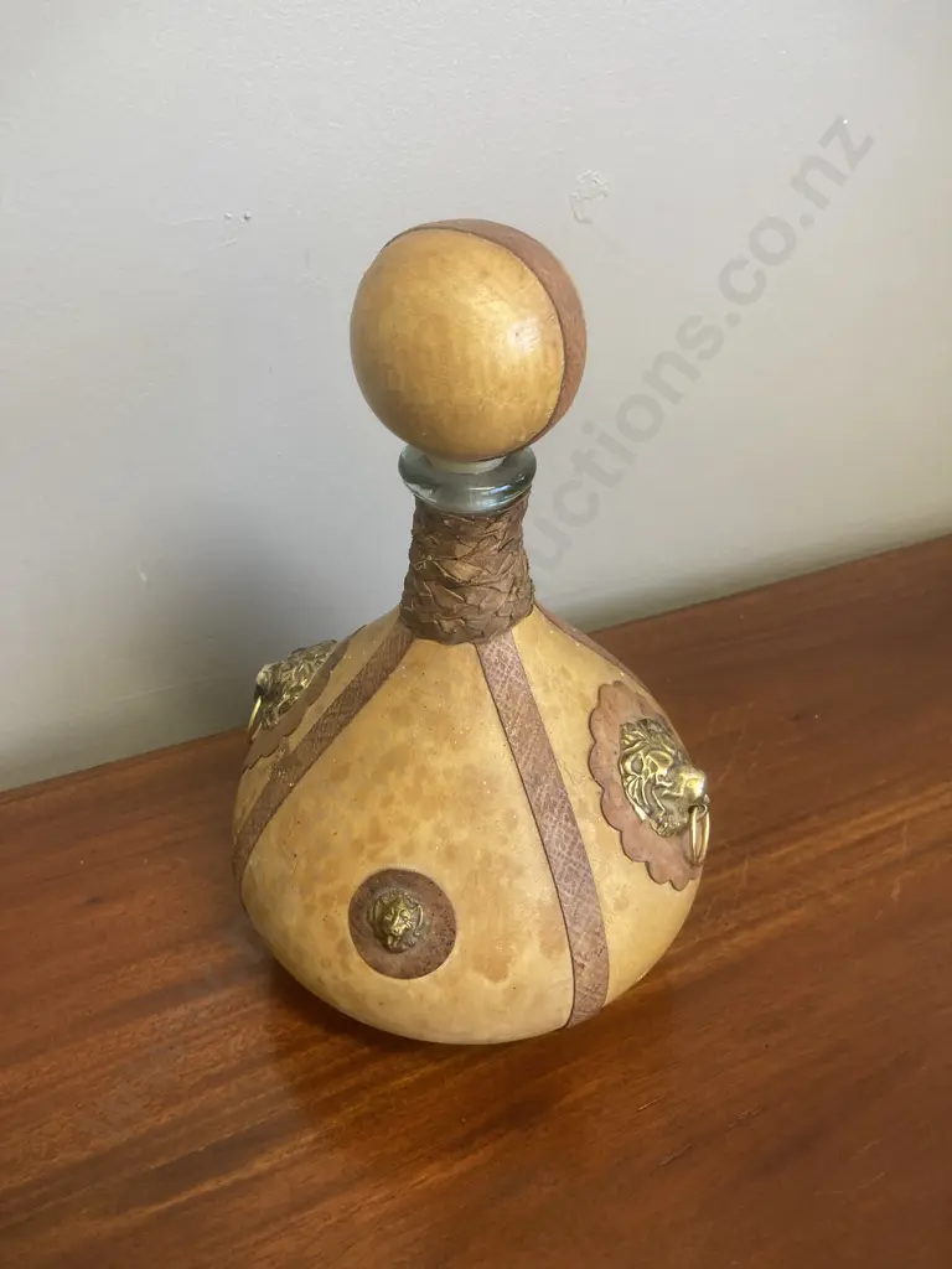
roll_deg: -0.1
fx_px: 1027
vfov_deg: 63.4
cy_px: 634
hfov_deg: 49.7
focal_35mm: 28
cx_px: 476
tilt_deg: -36.8
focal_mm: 3.99
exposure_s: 1/50
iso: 160
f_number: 1.8
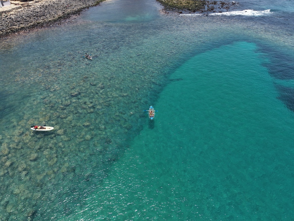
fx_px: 204
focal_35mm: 24
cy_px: 110
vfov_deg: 56.8
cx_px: 147
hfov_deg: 71.6
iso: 170
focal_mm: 8.67
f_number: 1.8
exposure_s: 1/4000
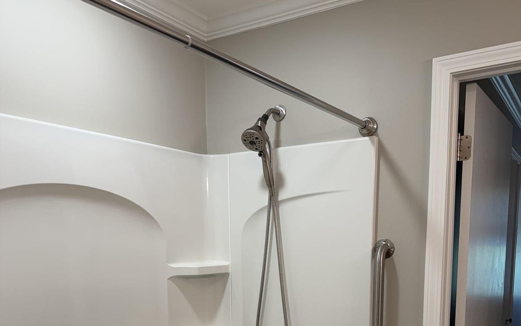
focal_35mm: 34
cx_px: 260
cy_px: 300
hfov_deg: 56.7
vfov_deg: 34.9
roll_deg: +0.4
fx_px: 483
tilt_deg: -5.7
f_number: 1.78
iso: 80
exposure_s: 1/120
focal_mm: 6.76
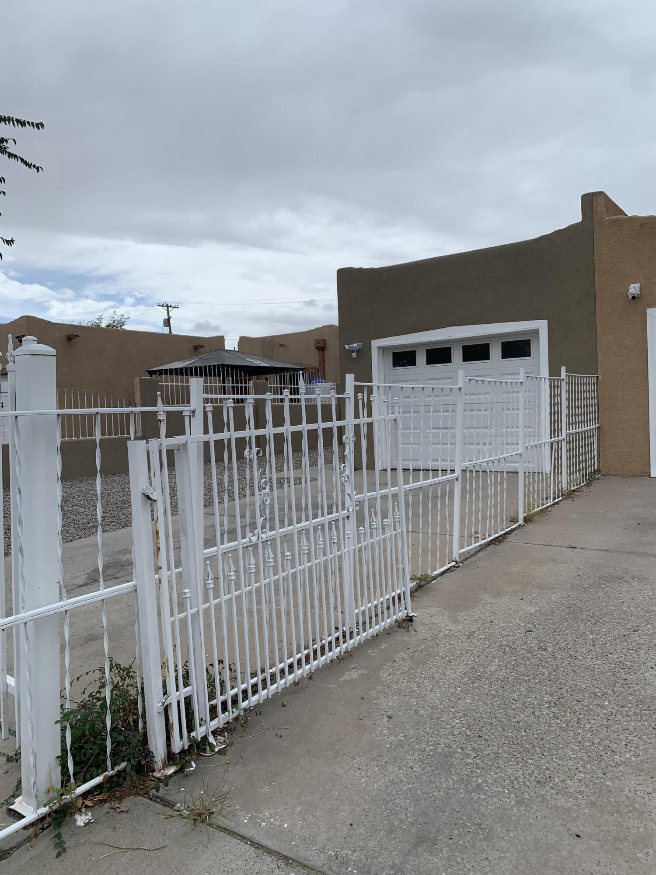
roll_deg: +2.5
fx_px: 657
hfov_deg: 53.1
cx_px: 328
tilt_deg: -2.2
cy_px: 438
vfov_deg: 67.3
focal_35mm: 26
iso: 25
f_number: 1.8
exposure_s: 1/2364
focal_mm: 4.25
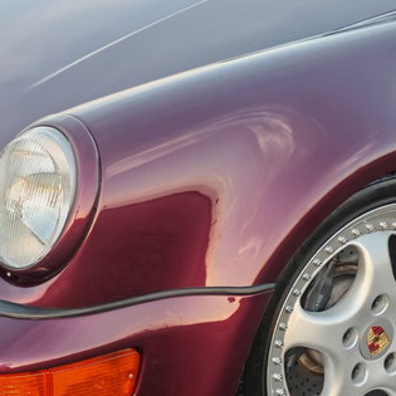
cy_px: 145
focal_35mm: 112
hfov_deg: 15.5
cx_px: 94
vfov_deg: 15.5
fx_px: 1450
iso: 80
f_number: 1.6
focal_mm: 5.4
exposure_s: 1/100
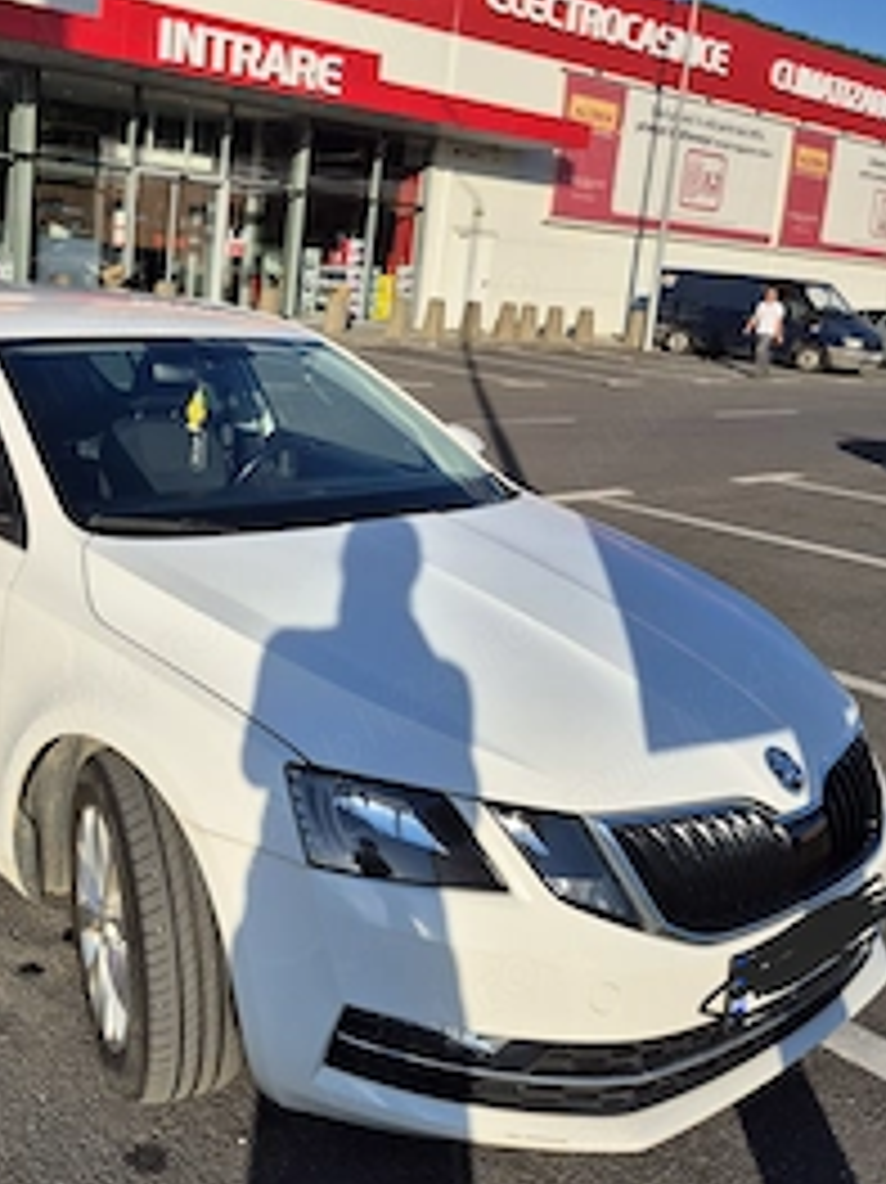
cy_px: 446
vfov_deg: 52.1
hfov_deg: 39.7
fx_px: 1195
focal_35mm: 35
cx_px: 234
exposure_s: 1/2500
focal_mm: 5.4
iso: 25
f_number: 1.8
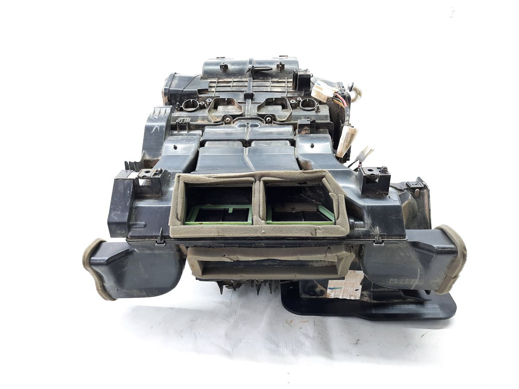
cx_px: 260
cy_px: 194
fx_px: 375
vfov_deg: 54.9
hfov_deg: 69.4
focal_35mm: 25
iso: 250
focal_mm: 4.6
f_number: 2
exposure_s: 1/50
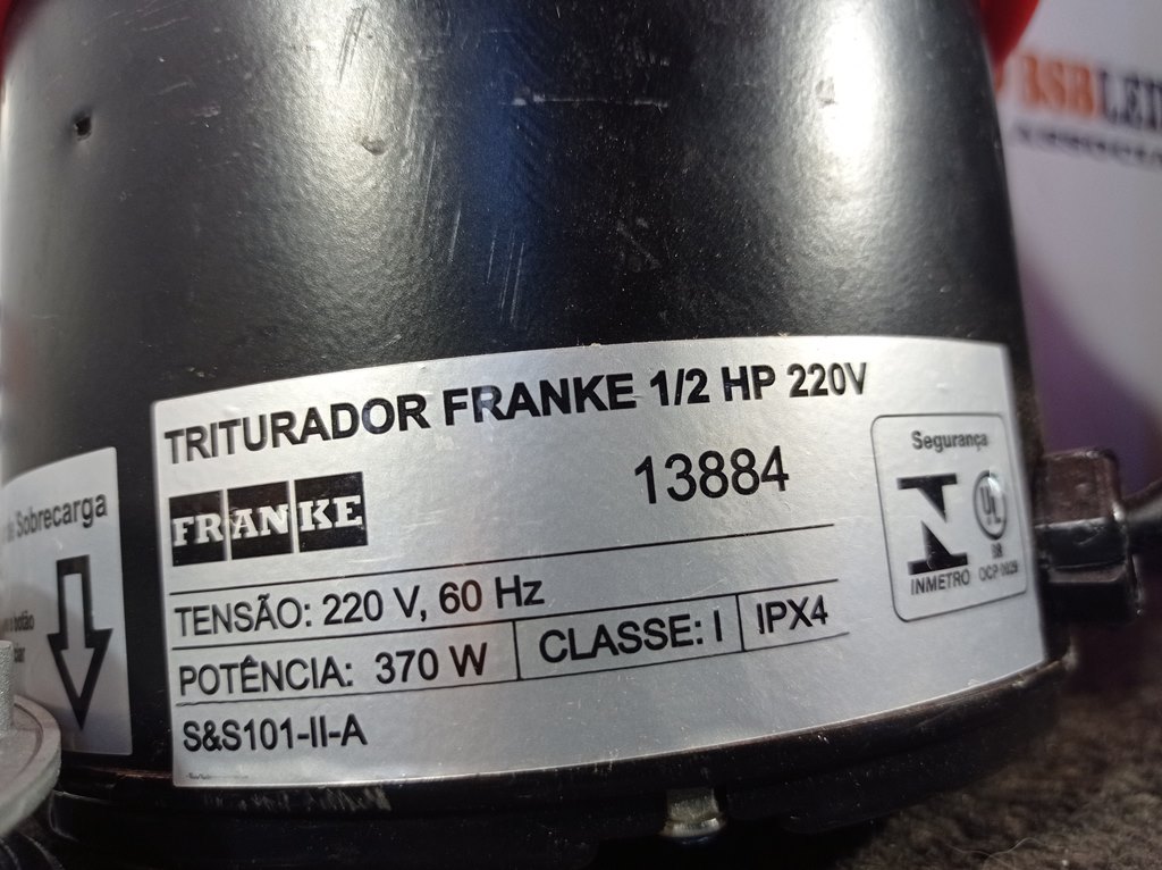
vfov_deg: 49.7
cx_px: 581
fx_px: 939
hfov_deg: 63.5
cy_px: 435
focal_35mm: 28
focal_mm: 4.7
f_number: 1.79
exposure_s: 1/60
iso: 138
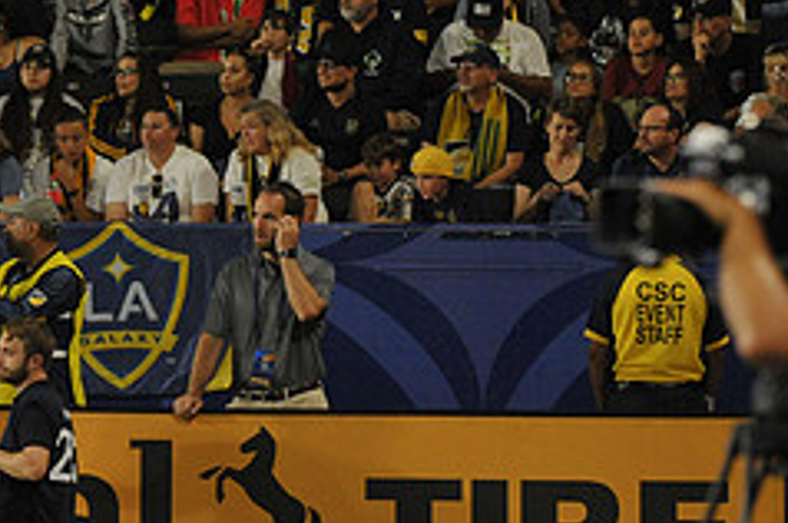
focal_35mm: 268
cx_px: -26
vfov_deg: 5.1
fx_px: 5858
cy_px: 89
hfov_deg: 7.7
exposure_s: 1/1250
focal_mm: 110
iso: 3200
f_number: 3.2
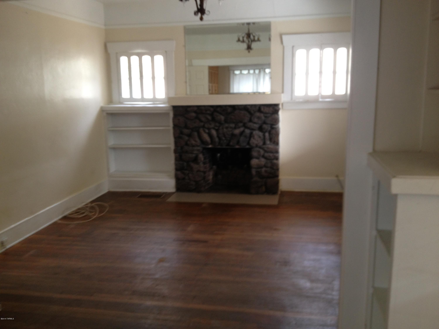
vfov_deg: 40.7
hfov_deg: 52.6
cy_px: 164
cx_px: 220
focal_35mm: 35
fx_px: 444
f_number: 2.4
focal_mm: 4.28
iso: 64
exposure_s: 1/20
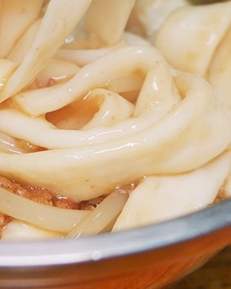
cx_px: -25
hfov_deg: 18.4
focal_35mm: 80
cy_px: 11
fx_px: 685
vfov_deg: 23.1
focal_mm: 14
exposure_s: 1/60
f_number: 3.5
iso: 200
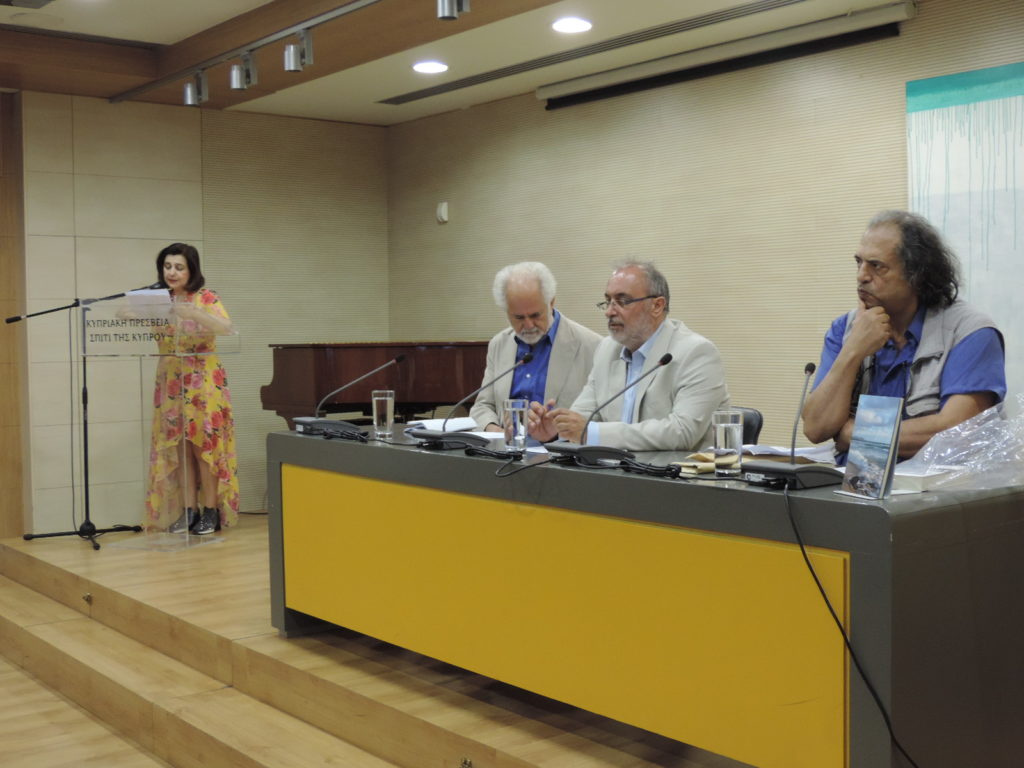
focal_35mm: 43
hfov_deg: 43.9
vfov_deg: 33.6
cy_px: 384
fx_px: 1272
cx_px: 512
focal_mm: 7.6
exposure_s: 1/25
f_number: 3.4
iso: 400
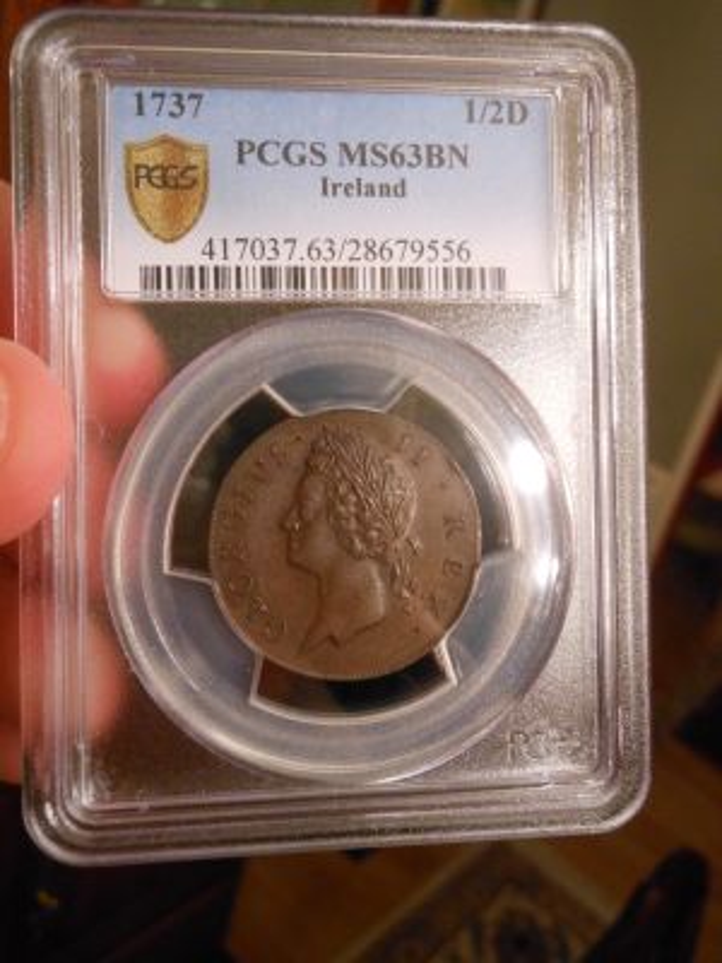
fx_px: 918
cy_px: 482
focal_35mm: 33
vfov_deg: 55.4
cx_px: 361
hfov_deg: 42.9
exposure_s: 1/20
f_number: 4
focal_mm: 5.9
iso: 400
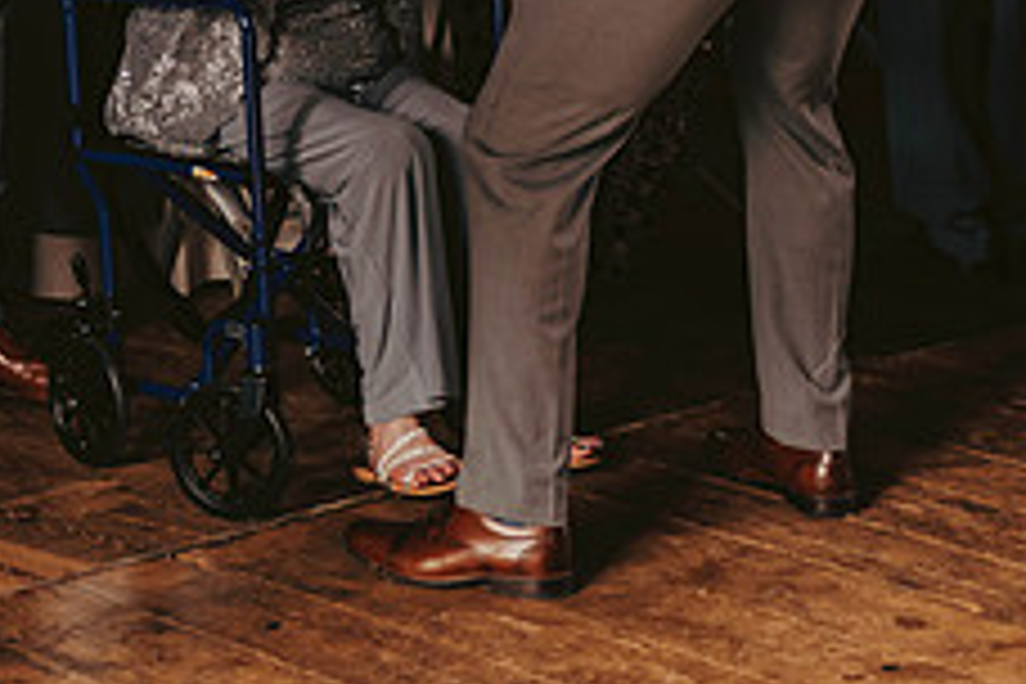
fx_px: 3990
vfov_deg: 9.6
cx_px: 351
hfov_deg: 14.6
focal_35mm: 140
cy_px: -178
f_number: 2.8
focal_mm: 55
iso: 800
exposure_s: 1/200
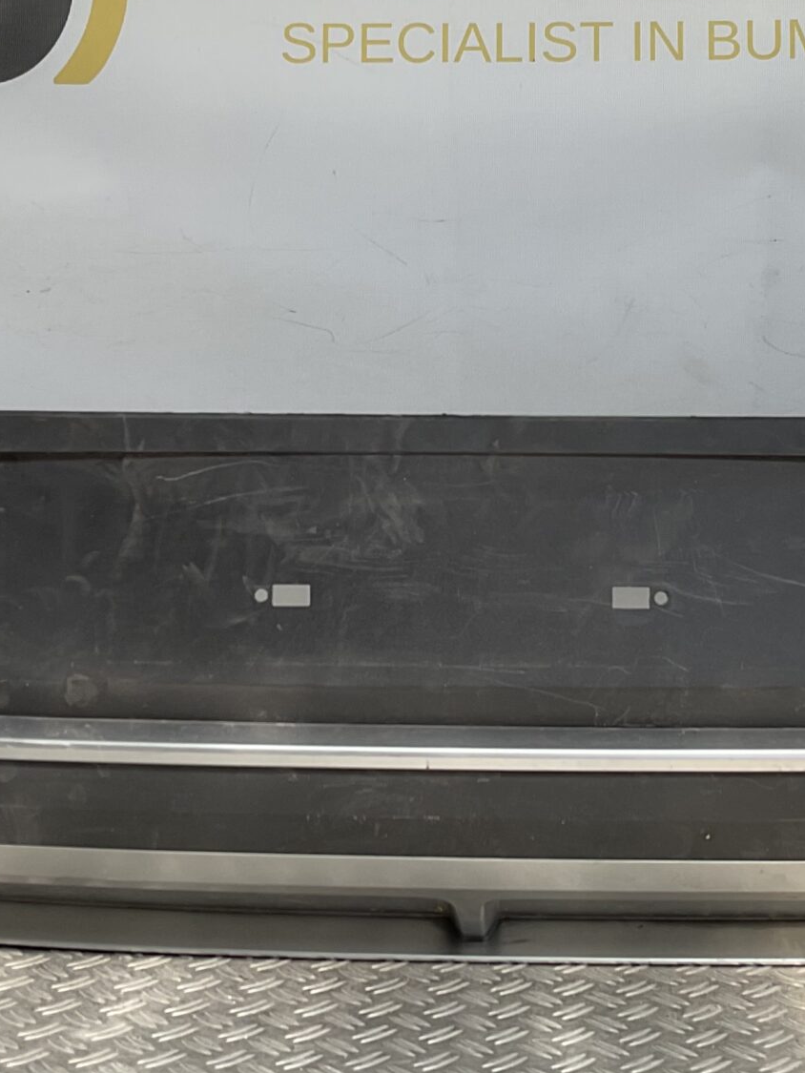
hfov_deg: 22.2
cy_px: 443
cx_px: 540
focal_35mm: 66
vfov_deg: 29.3
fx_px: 2046
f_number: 1.8
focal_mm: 3
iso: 16
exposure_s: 1/383
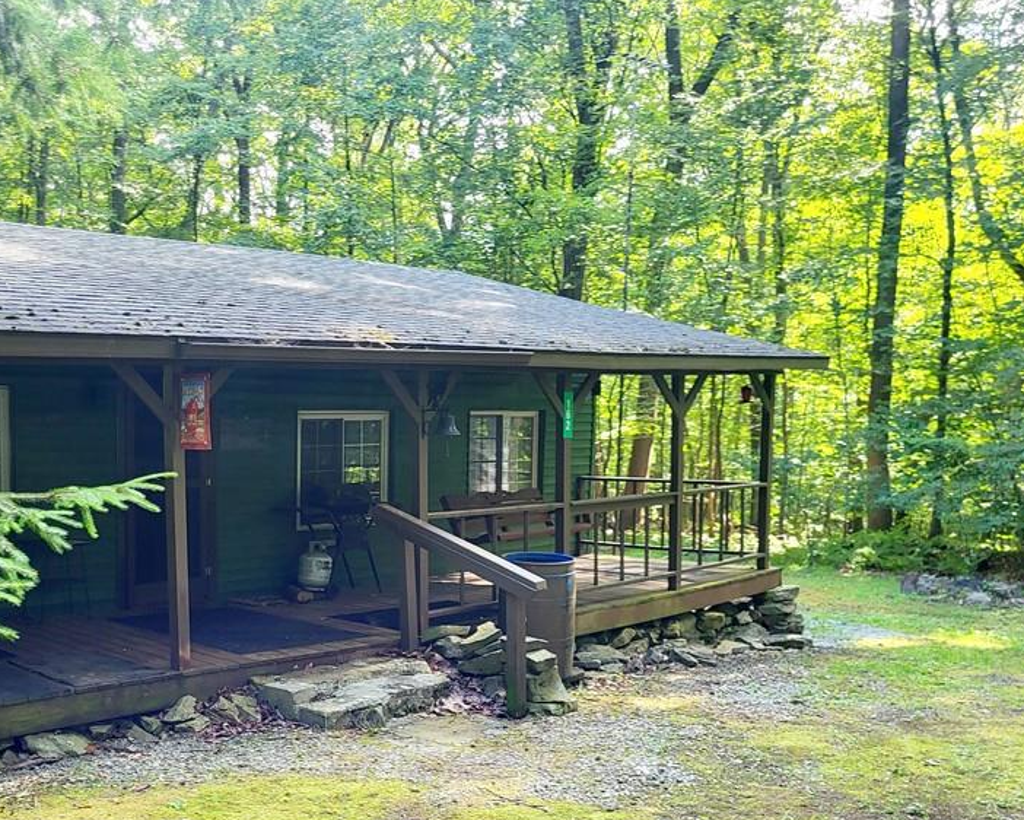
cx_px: 321
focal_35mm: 37
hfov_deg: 48.0
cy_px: 511
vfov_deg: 39.9
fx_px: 1122
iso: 100
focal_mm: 5.4
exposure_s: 1/120
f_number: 1.8
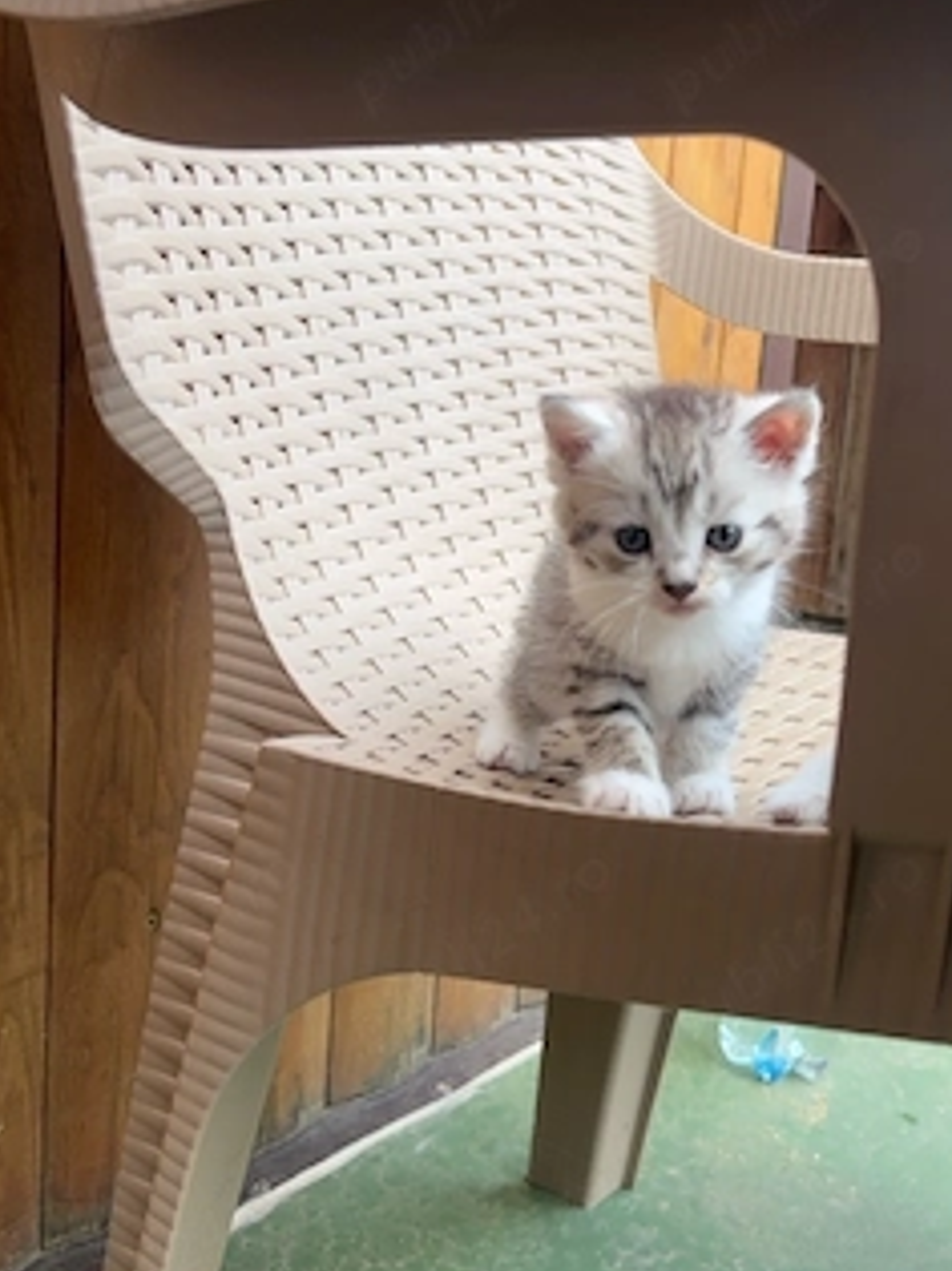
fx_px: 1211
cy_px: 686
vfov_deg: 55.3
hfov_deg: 42.8
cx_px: 561
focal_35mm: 33
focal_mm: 5.96
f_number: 1.6
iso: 50
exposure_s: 1/360
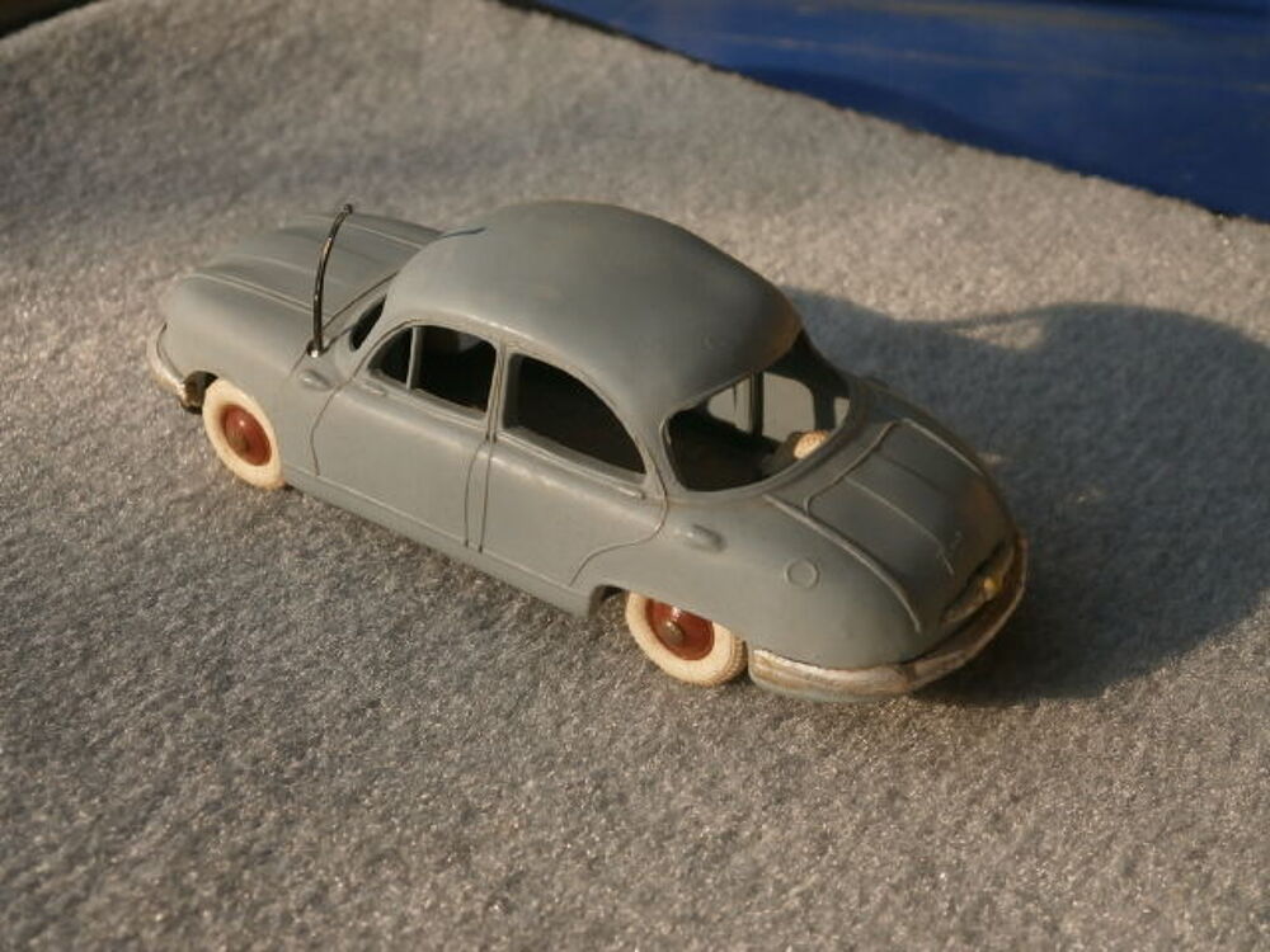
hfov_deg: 40.4
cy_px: 476
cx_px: 635
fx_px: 1724
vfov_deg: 30.9
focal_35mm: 47
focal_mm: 8.3
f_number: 3.4
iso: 80
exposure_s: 1/800
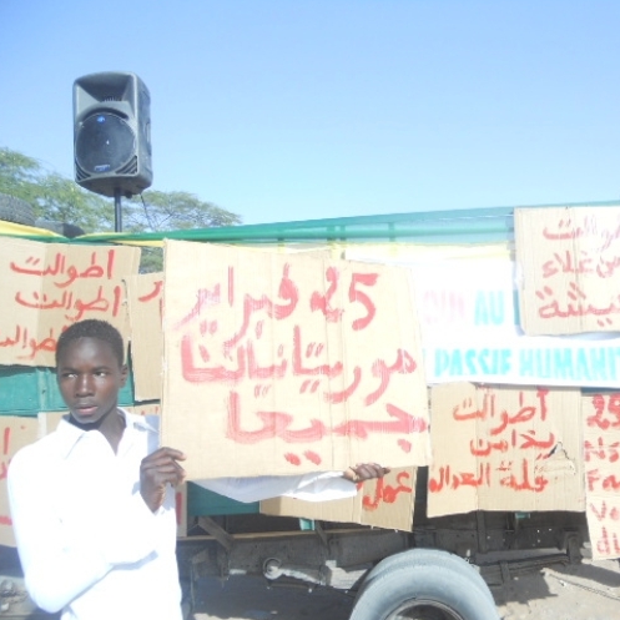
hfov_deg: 50.5
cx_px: 397
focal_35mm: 32
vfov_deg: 51.1
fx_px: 648
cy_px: 311
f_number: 3.2
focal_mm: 4.9
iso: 100
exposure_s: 1/640
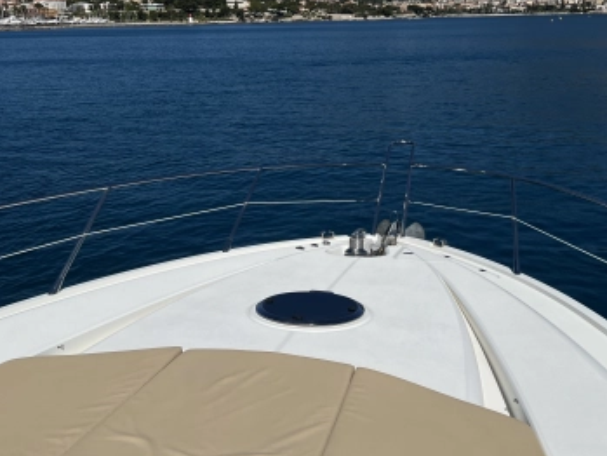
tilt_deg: -14.6
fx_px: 719
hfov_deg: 45.8
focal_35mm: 41
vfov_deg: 35.1
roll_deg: +0.0
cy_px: 203
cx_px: 297
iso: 40
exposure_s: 1/16393
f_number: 1.5
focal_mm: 5.7
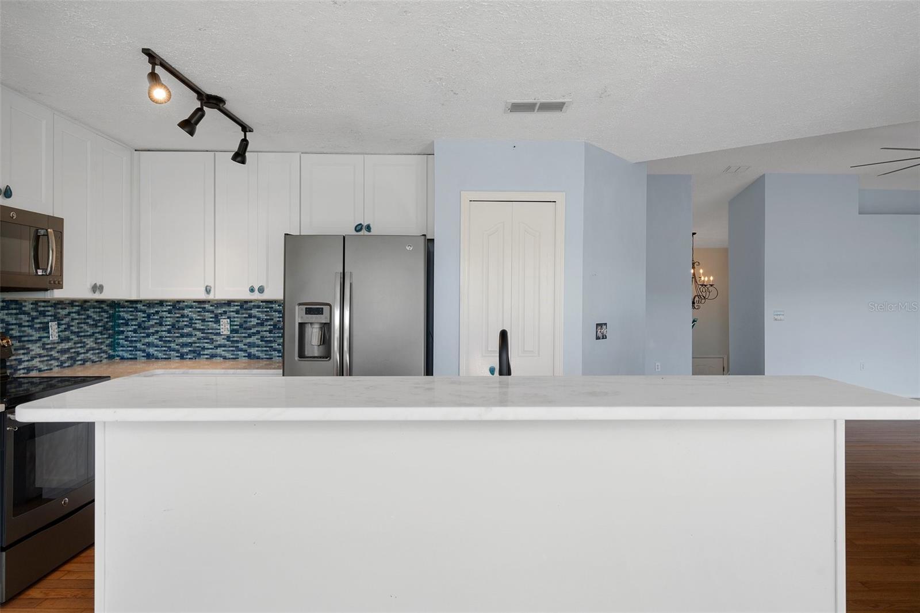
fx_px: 537
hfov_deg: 81.2
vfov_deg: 59.5
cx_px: 460
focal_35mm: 21
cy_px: 306
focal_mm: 21
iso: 320
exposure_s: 1/5
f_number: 8
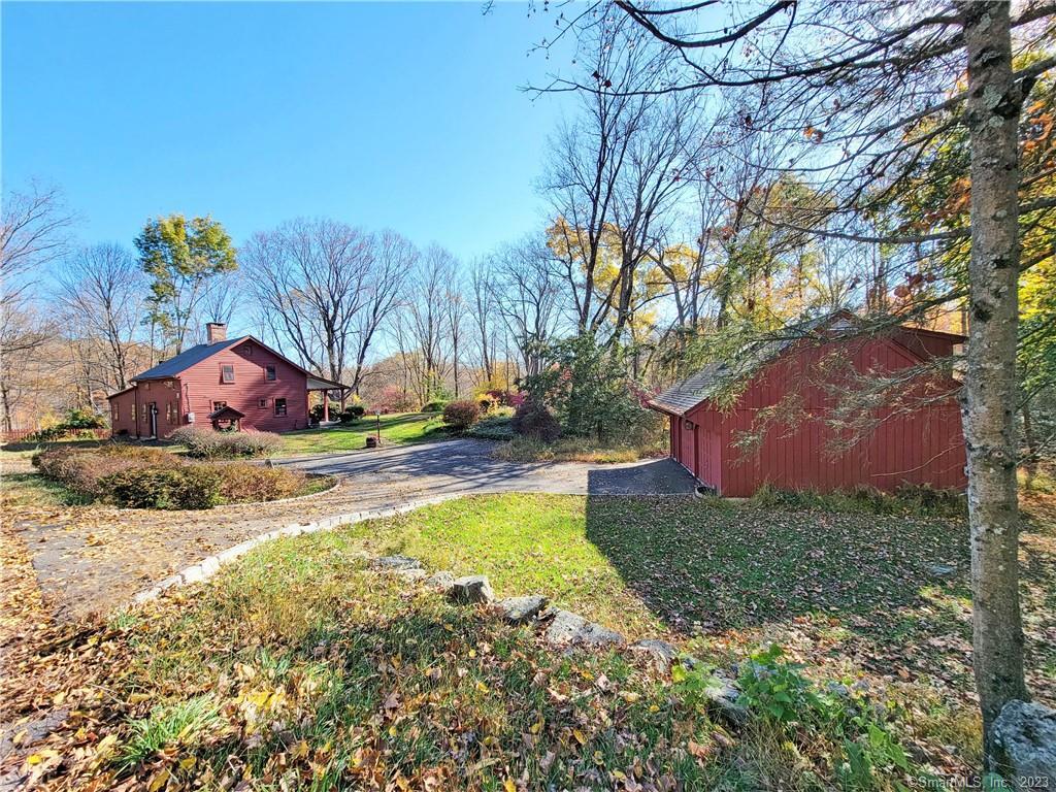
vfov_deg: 89.9
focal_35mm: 13
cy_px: 396
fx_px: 397
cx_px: 528
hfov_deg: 106.2
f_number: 2.2
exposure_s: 1/612
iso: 50
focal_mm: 2.2
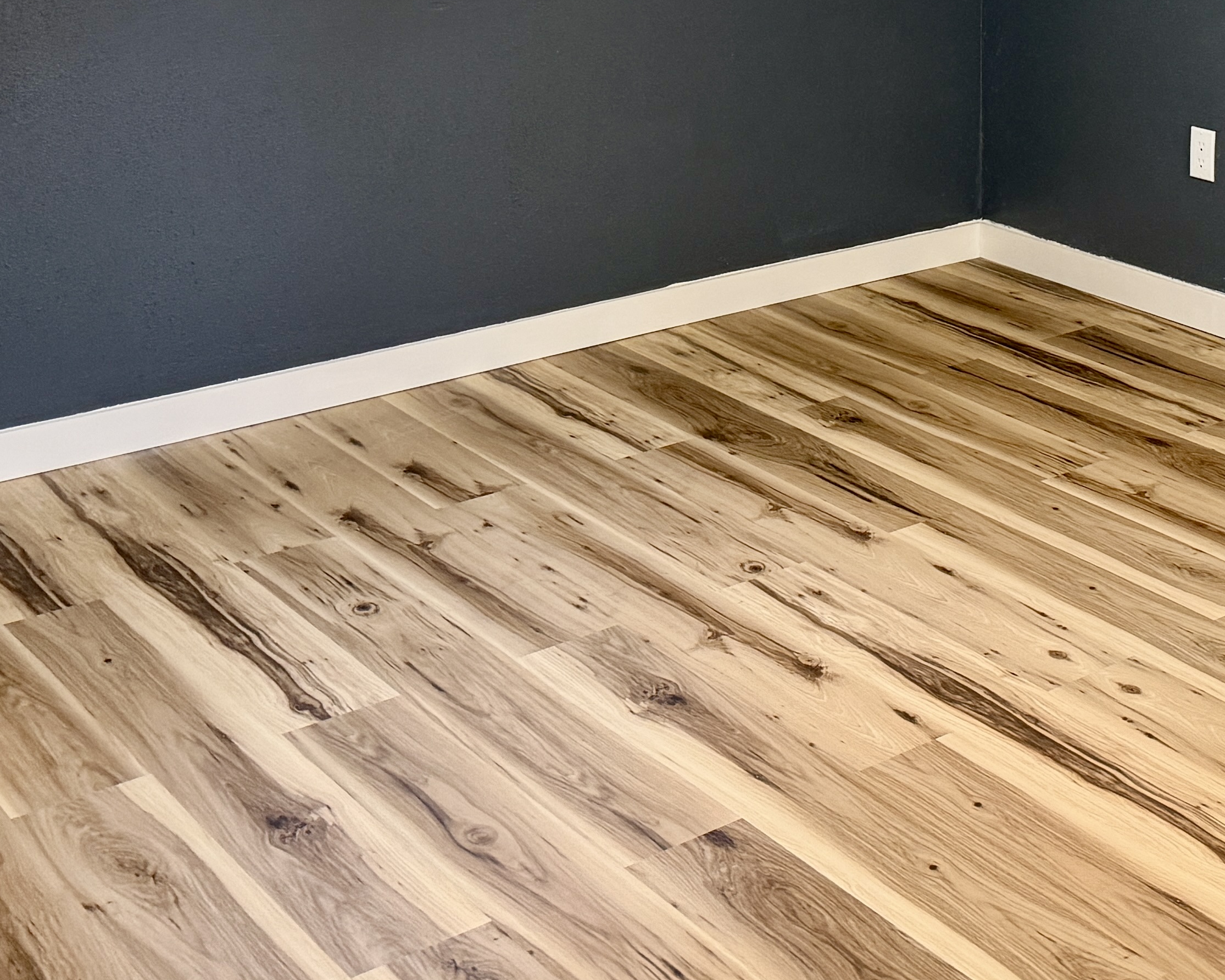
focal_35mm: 60
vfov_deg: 24.1
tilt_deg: -8.2
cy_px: -36
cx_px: 1050
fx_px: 2175
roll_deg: -0.6
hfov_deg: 30.4
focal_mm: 6.76
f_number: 1.78
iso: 400
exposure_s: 1/60
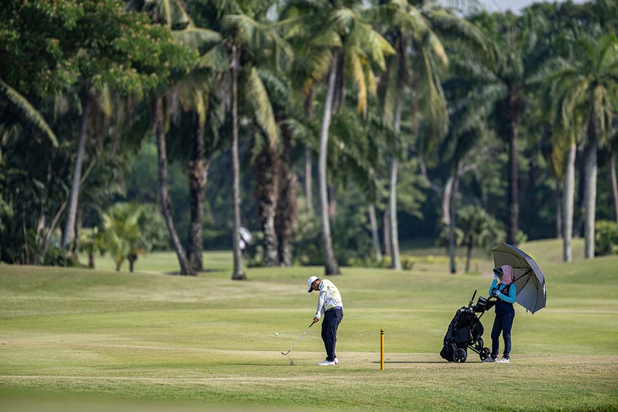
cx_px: 309
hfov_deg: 5.2
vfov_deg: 3.4
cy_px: 206
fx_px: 6866
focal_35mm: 400
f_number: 2.8
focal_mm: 400
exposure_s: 1/2500
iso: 200
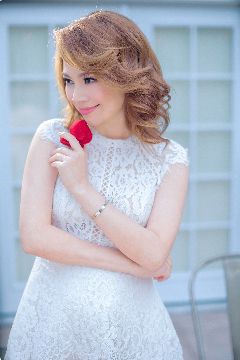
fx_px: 500
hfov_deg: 27.0
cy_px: 180
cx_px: 120
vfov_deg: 39.6
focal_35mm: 50
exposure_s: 1/125
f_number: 2
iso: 640
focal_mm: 50
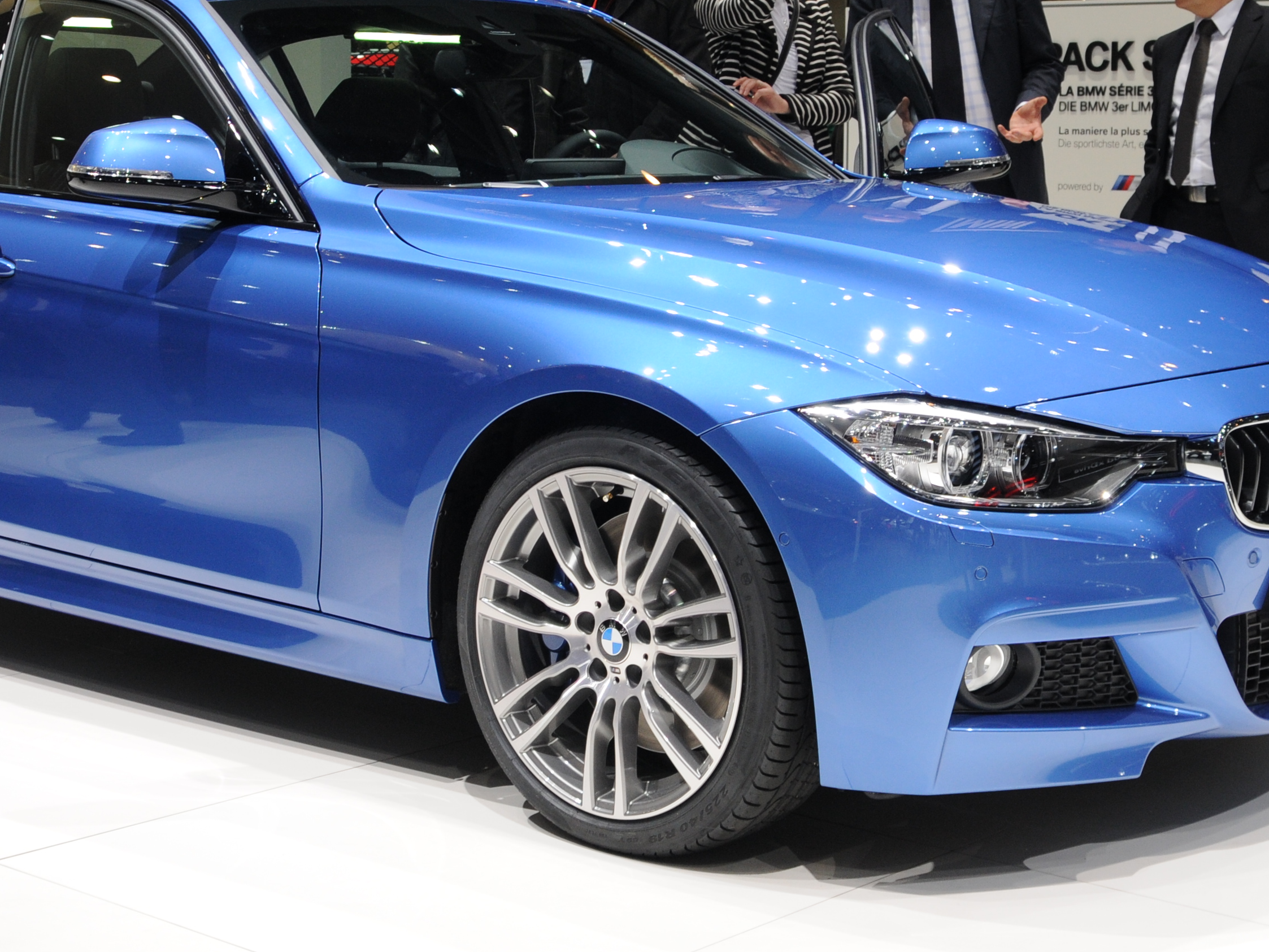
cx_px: 611
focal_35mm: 66
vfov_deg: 22.2
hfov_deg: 29.4
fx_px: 2420
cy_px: 329
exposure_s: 1/250
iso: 400
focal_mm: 24
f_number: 8
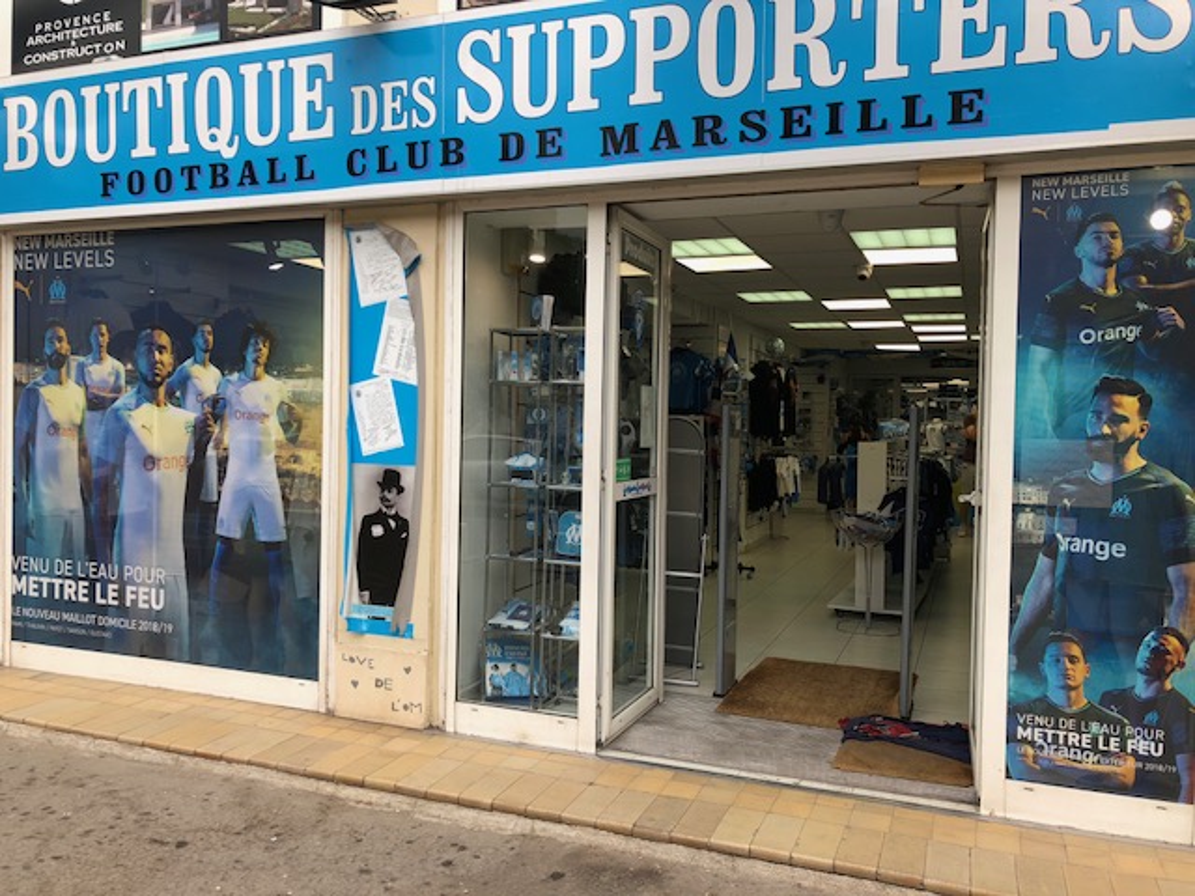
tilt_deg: -0.6
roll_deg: -1.3
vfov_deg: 49.7
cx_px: 598
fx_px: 967
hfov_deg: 63.4
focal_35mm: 28
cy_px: 448
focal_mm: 4
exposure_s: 1/131
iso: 20
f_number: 1.8
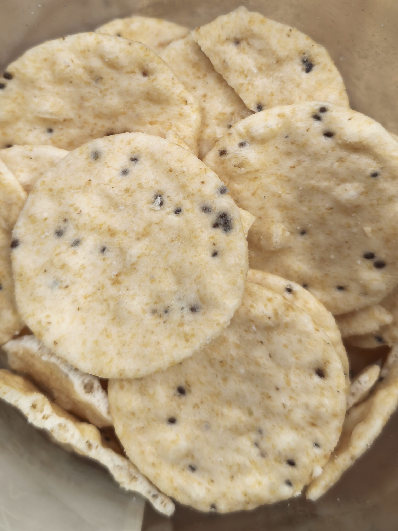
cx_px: 199
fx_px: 767
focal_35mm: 50
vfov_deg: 38.2
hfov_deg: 29.1
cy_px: 266
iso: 250
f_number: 1.7
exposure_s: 1/50
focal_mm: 5.35
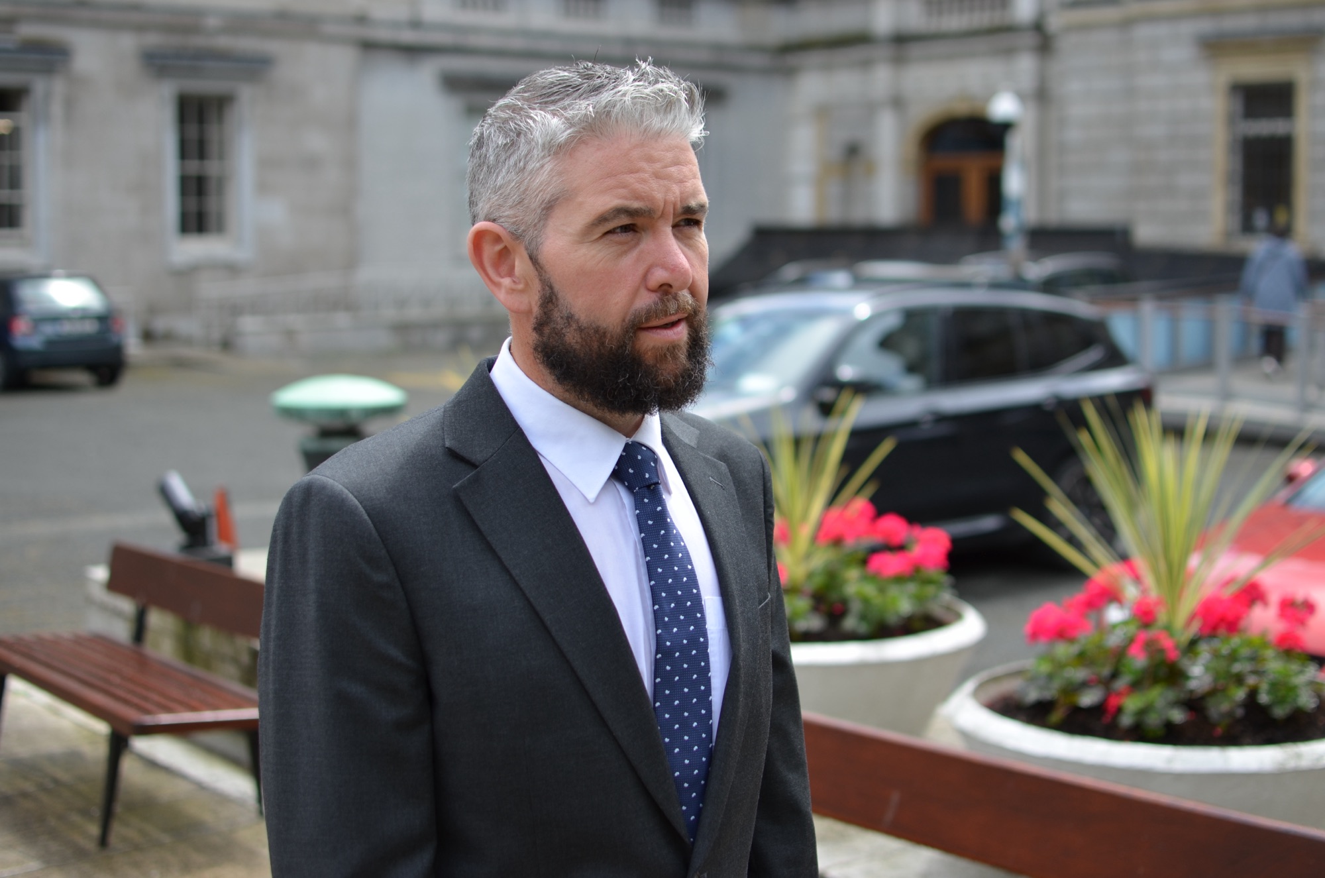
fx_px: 1928
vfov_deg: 25.6
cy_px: 439
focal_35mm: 52
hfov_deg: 37.9
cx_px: 662
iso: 100
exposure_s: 1/1250
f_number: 2.8
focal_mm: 35
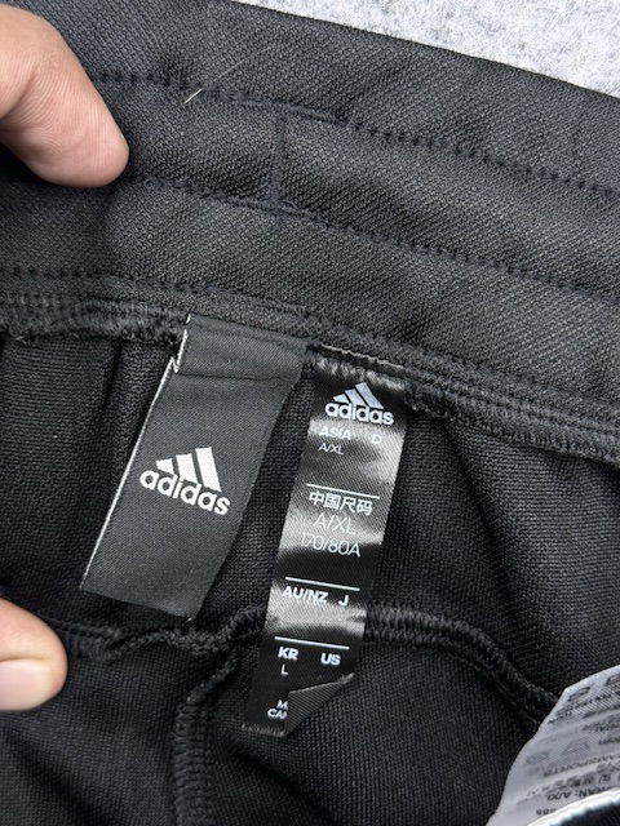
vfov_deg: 39.7
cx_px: 310
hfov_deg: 30.3
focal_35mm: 48
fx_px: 1146
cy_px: 413
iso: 160
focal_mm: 6.76
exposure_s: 1/100
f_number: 1.78
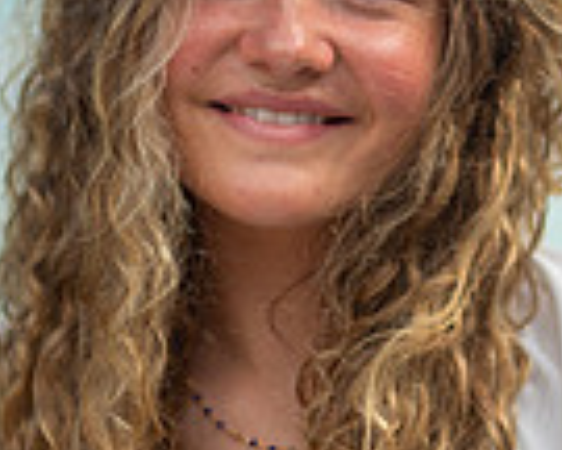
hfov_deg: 8.3
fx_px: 3892
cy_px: 300
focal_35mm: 234
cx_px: 196
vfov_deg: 6.6
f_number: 2
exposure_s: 1/1000
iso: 200
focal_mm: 58
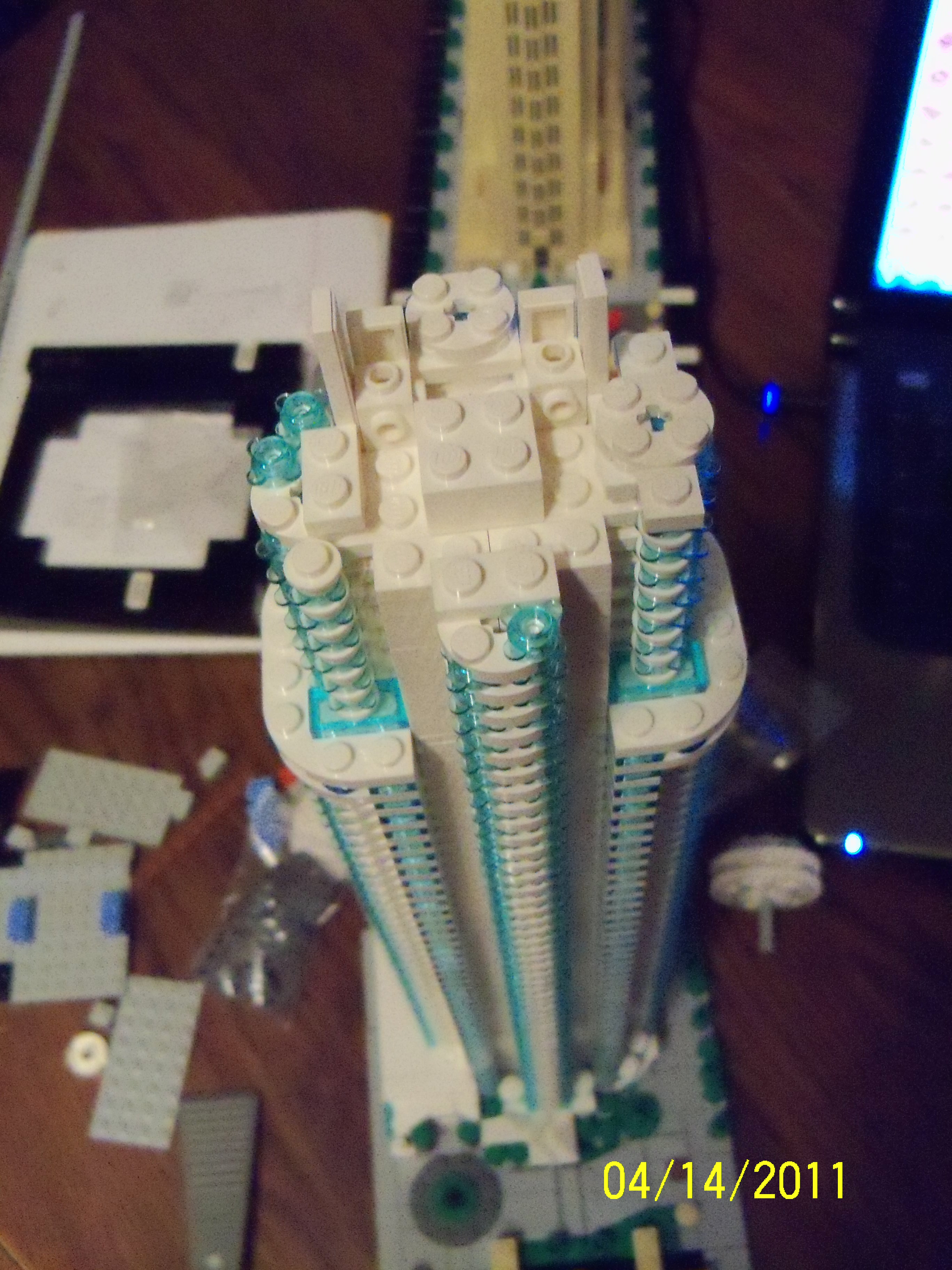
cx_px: 476
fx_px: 1283
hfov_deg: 40.7
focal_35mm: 35
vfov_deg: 52.6
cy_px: 635
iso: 1600
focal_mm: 6.2
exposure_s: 1/40
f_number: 3.5
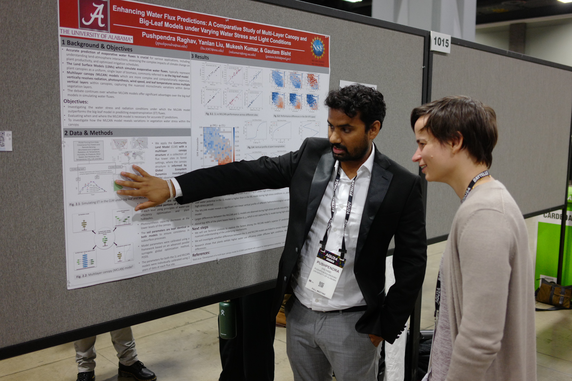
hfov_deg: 54.4
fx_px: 556
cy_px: 190
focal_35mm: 35
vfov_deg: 37.9
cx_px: 286
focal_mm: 23
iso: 1600
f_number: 2
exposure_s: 1/160
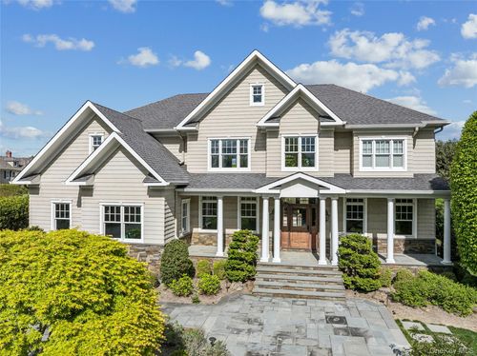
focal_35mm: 24
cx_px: 238
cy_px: 178
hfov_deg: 71.6
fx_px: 330
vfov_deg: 56.7
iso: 100
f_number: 2.8
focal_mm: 12.3
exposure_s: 1/3200
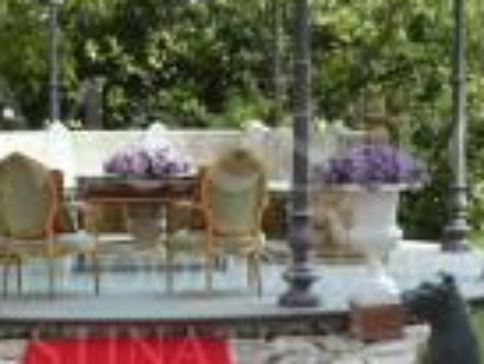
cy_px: 251
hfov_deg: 19.2
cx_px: 184
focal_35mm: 102
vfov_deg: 14.5
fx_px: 1427
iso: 100
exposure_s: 1/320
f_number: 2.8
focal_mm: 5.8
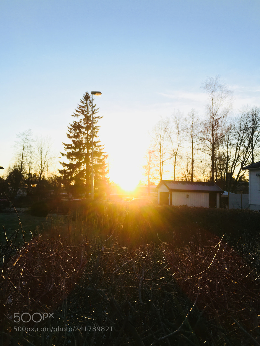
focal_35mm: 29
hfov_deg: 48.2
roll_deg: -2.7
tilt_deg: +3.8
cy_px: 173
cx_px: 130
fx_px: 290
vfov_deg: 61.7
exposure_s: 1/100
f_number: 2.2
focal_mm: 4.15
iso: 25
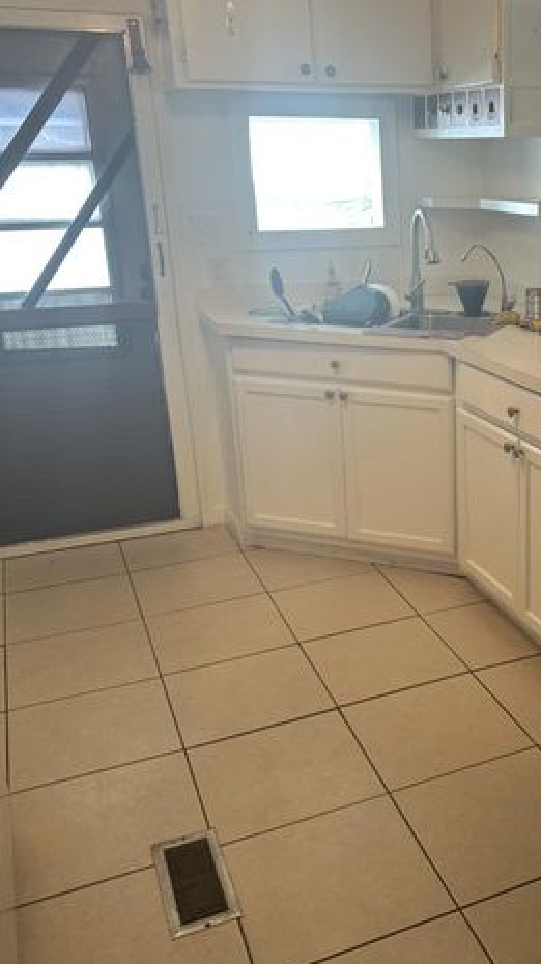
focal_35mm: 36
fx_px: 920
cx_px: 497
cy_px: 477
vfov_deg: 55.3
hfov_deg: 31.1
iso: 125
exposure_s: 1/60
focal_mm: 6.86
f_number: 1.78
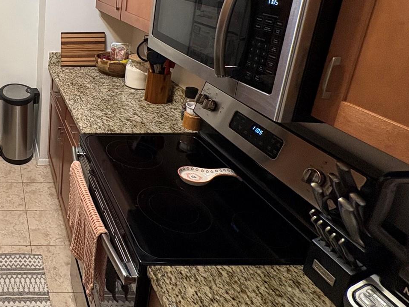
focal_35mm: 30
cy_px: 61
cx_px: -5
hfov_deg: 48.6
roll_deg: +0.5
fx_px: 354
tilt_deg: -16.4
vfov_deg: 44.5
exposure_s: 1/60
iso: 250
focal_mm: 2.22
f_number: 2.2
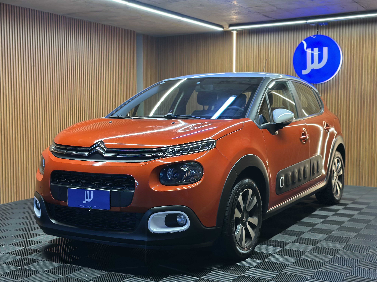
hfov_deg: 39.7
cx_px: 188
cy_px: 141
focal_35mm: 48
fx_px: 523
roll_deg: +0.3
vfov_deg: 30.3
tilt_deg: -3.9
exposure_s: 1/50
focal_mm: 6.86
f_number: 1.78
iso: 250
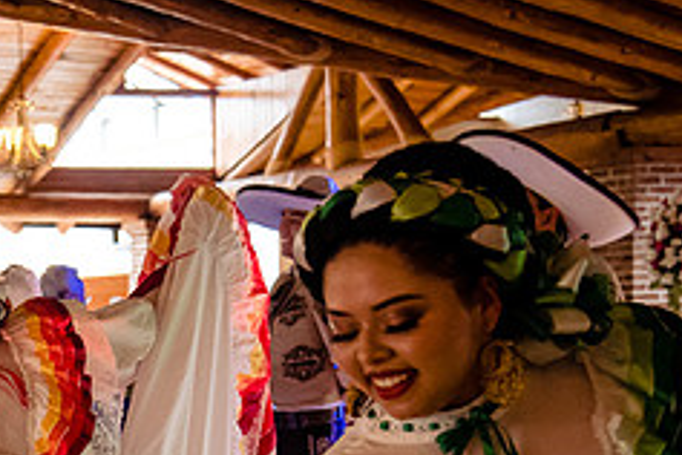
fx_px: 1856
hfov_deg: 20.0
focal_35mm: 98
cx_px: -40
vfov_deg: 13.8
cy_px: 442
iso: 5000
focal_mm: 38
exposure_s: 1/250
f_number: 4
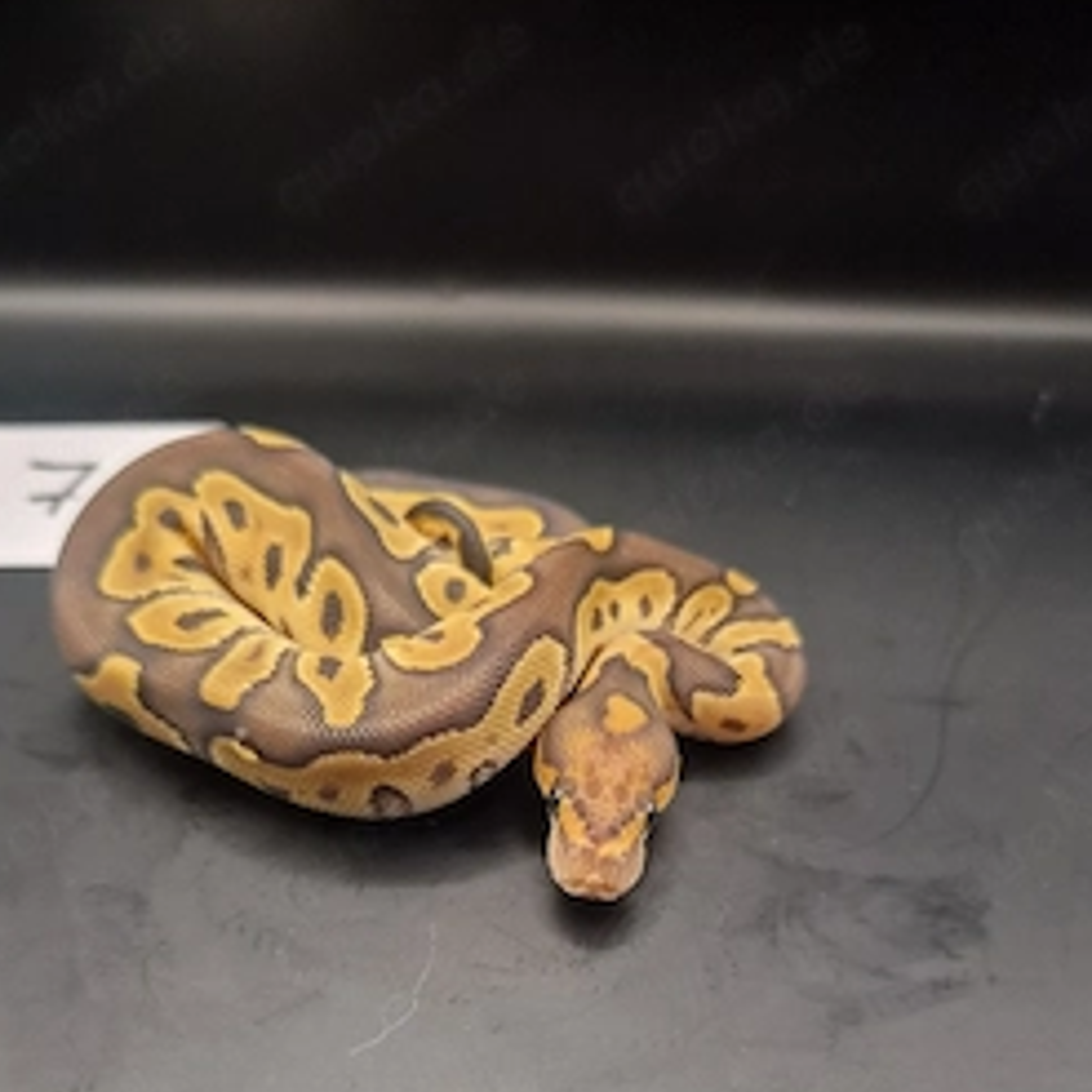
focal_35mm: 33
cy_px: 857
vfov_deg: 47.3
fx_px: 1178
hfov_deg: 49.7
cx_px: 497
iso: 800
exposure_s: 1/100
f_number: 1.8
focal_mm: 5.4
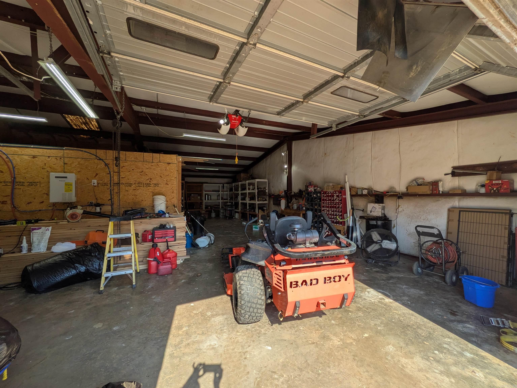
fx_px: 209
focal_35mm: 14
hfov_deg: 102.0
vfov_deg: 85.7
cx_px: 258
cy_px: 194
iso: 43
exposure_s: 1/576
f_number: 2.2
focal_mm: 1.83
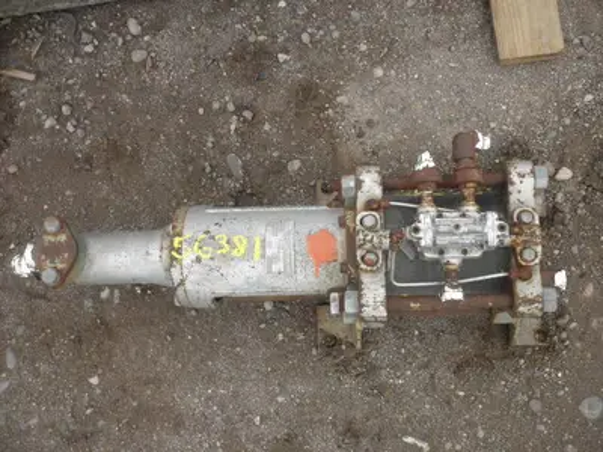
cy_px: 226
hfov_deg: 42.9
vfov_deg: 32.9
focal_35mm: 44
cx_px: 302
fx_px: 766
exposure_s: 1/320
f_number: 3.4
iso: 64
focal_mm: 7.9
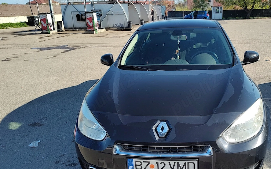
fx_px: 244
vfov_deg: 38.3
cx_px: 166
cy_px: 92
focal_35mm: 33
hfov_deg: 57.5
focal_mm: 5.56
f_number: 1.8
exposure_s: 1/1156
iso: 100
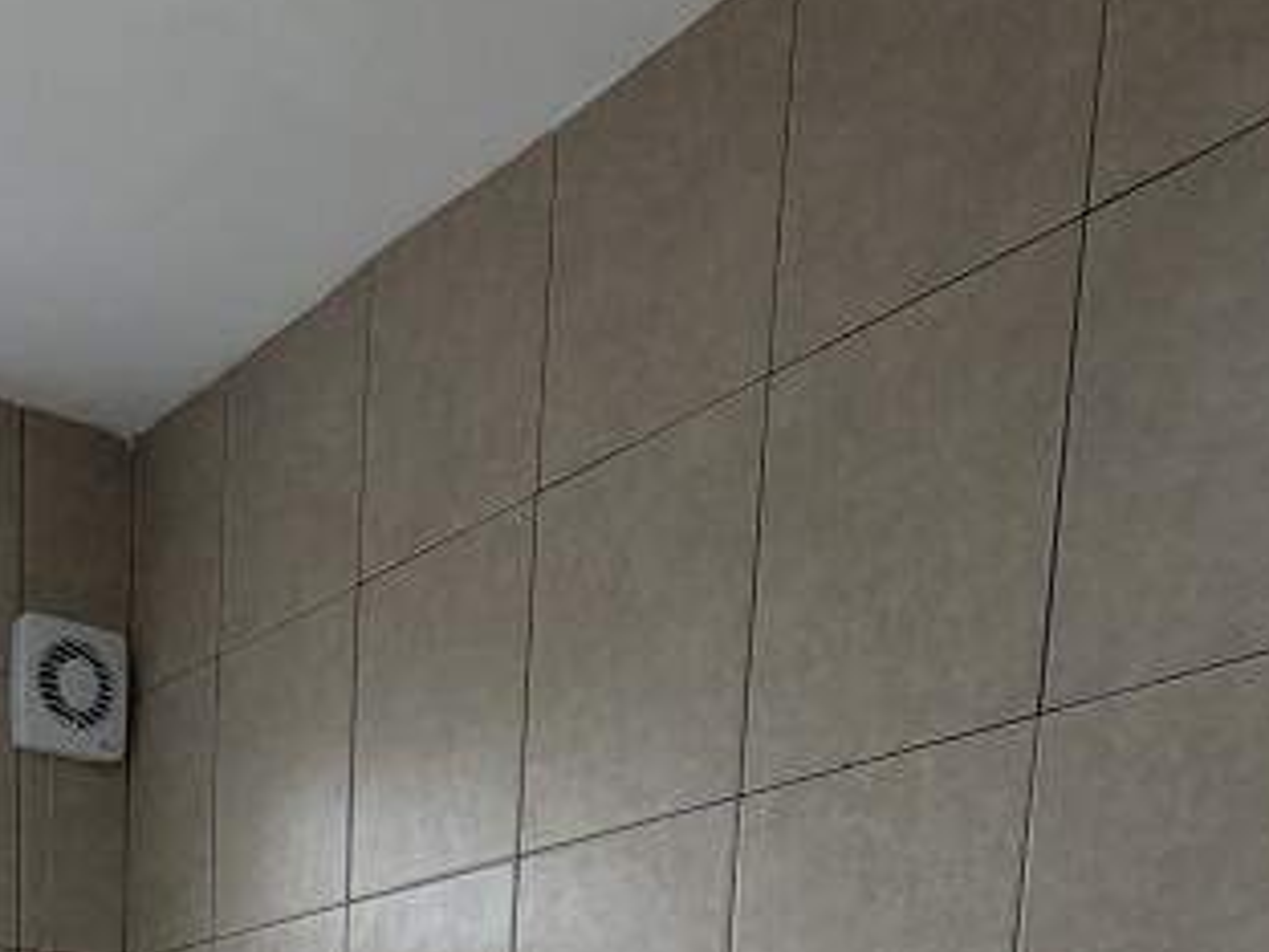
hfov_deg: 37.3
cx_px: 24
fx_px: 1686
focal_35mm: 46
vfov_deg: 23.3
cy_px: 1534
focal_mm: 2.22
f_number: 2.2
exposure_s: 1/138
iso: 64
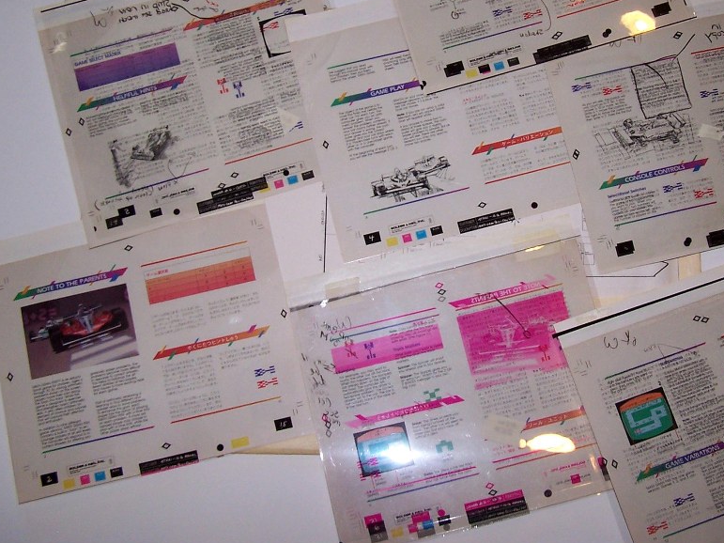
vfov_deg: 29.0
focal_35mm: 50
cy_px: 207
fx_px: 1046
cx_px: 446
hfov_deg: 38.0
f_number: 2.8
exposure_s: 1/60
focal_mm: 6.3
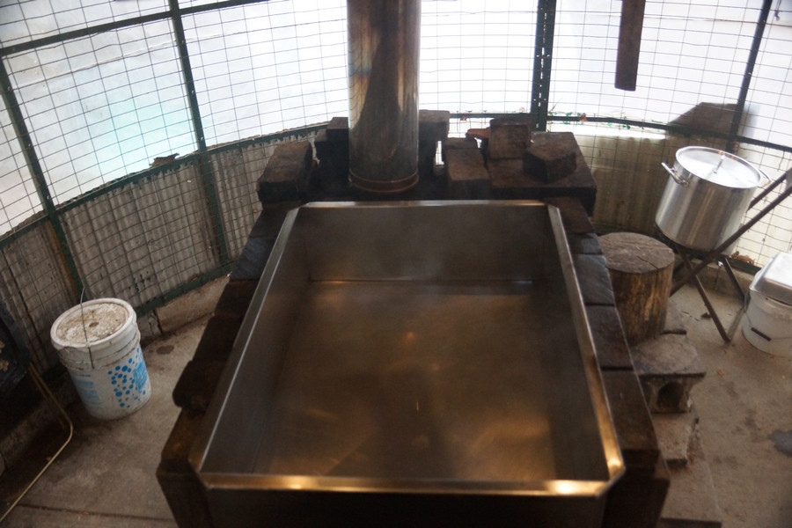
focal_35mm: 30
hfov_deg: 61.9
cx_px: 396
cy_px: 264
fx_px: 660
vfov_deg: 43.6
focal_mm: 20
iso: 1600
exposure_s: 1/60
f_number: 3.5
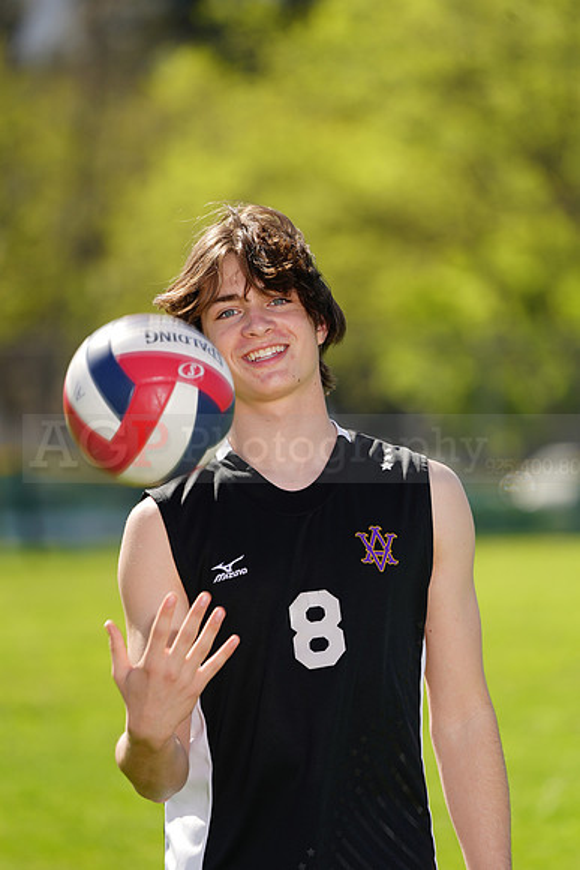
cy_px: 435
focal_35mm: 327
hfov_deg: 4.2
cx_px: 290
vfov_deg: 6.3
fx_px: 7897
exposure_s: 1/200
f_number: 6.3
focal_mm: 327
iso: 64
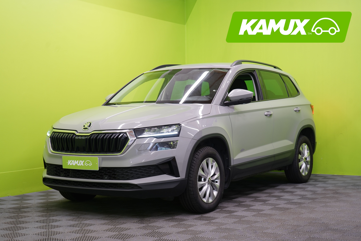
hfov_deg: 35.6
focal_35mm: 56
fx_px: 562
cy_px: 120
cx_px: 180
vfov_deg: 24.2
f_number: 5
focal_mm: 56
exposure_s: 1/30
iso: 400
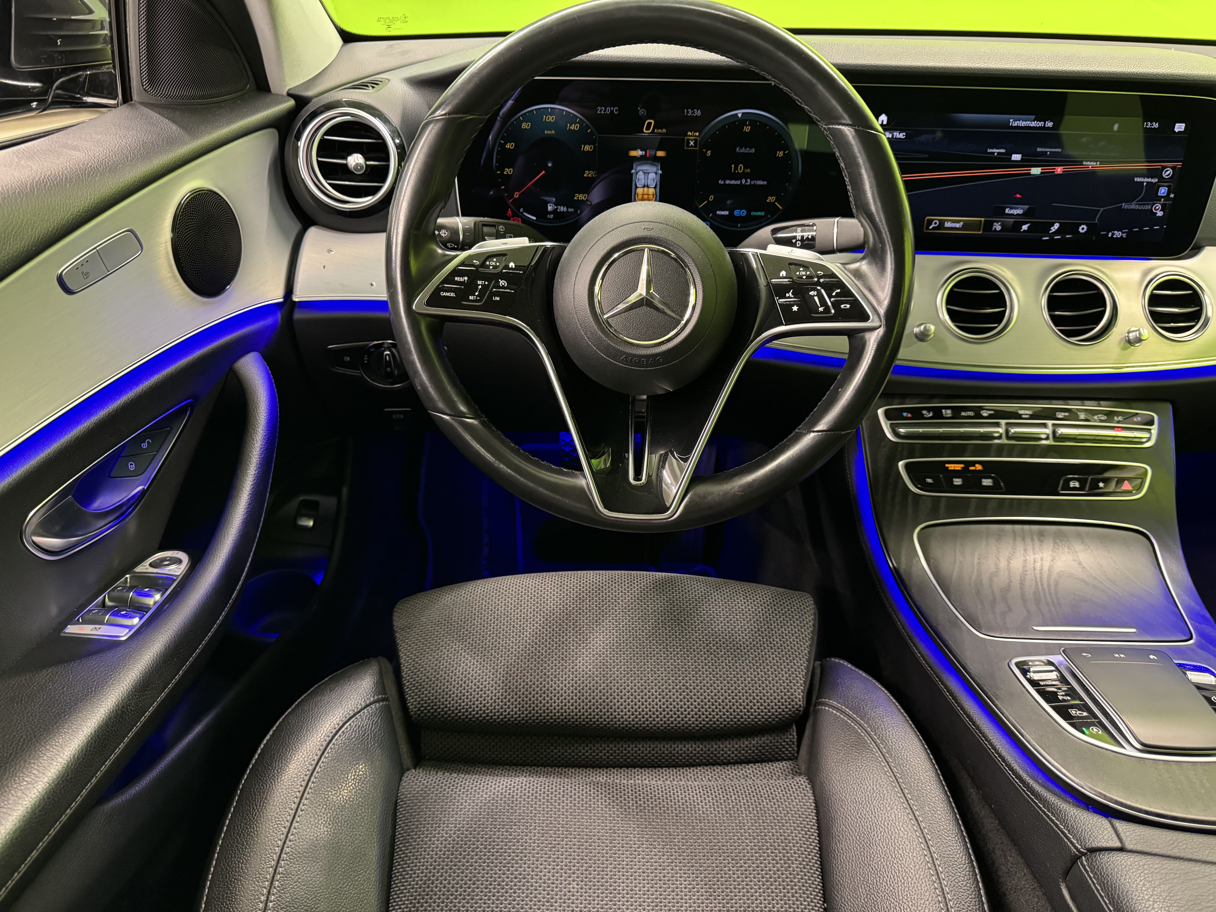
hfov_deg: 71.6
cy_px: 456
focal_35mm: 24
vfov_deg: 56.8
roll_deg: -0.1
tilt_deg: -30.4
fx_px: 843
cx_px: 608
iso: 800
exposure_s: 1/33
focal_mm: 6.76
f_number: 1.78
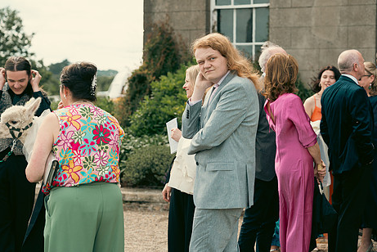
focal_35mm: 88
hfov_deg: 23.1
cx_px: 229
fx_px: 922
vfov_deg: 15.5
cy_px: 99
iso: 125
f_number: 3.5
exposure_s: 1/640
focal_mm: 70
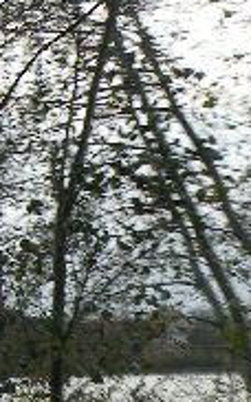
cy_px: 409
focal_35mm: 100
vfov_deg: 20.1
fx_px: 1097
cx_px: -370
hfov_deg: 10.9
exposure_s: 1/92.5
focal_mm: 4.7
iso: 64
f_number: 2.8
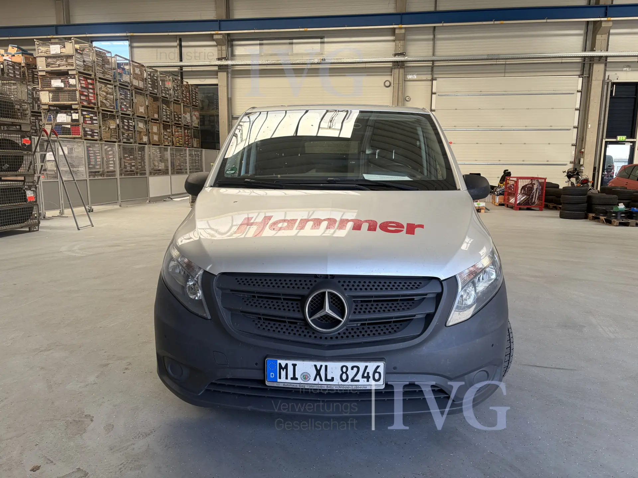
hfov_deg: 67.3
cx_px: 319
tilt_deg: -9.5
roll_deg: -0.7
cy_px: 239
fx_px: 479
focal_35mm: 26
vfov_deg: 53.1
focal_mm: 5.96
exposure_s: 1/133
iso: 32
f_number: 1.6
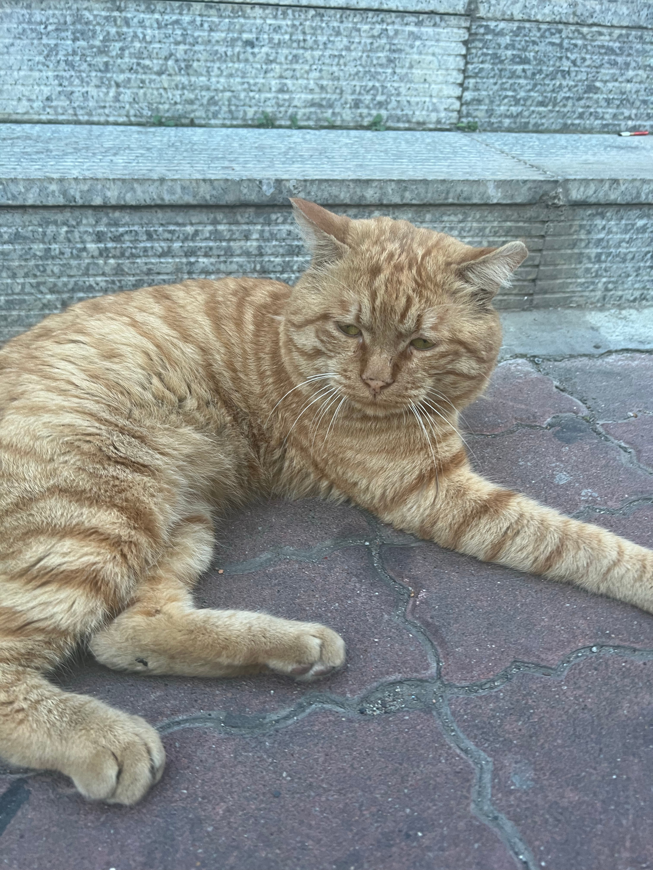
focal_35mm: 26
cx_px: 326
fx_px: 654
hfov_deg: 53.1
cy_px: 435
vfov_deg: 67.3
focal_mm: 5.7
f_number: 1.5
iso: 100
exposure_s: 1/50
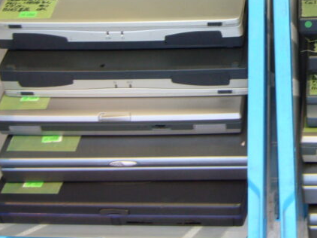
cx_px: 269
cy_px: 20
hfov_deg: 22.6
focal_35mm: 85
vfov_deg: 17.1
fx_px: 778
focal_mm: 5.8
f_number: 2.8
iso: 100
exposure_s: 1/15
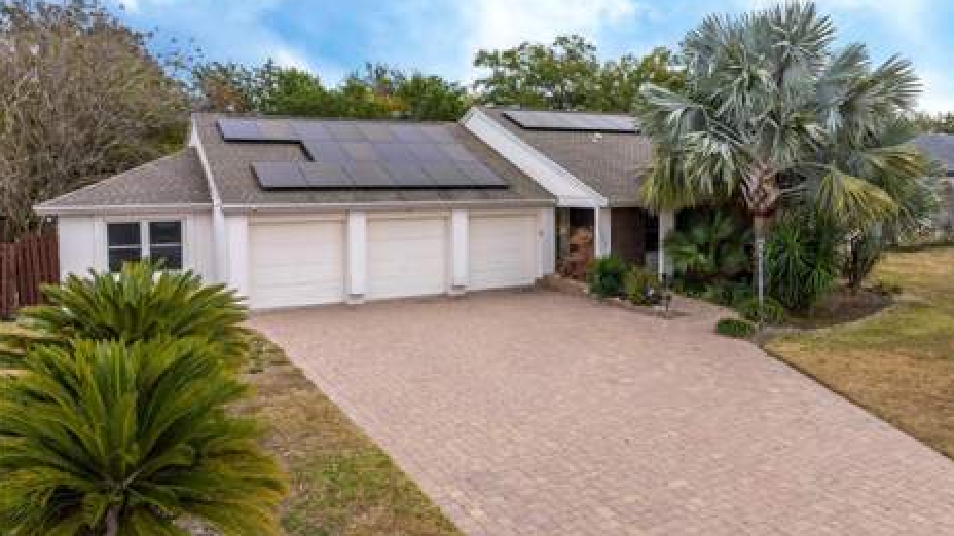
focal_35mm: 27
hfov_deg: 69.9
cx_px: 487
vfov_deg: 42.7
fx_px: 683
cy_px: 216
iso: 100
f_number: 2.8
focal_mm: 12.29
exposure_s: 1/200
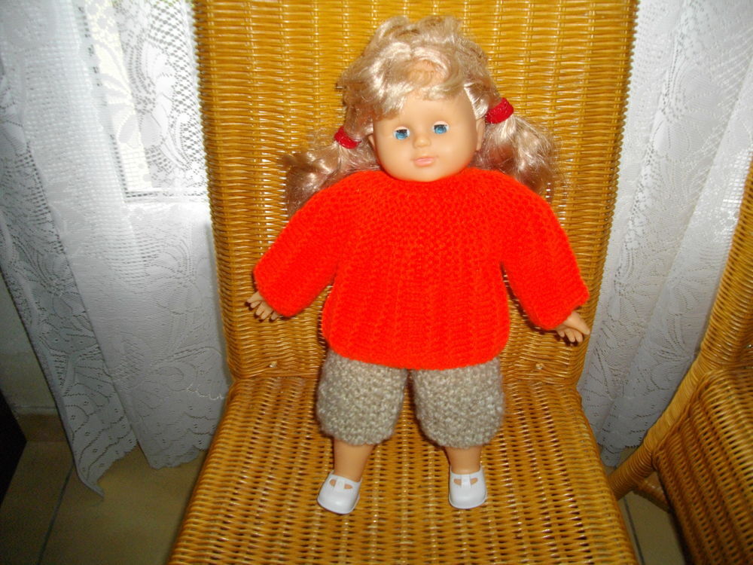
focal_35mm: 32
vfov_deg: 44.2
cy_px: 282
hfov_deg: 56.8
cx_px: 376
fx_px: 696
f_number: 2.9
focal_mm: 5.7
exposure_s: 1/50
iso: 200
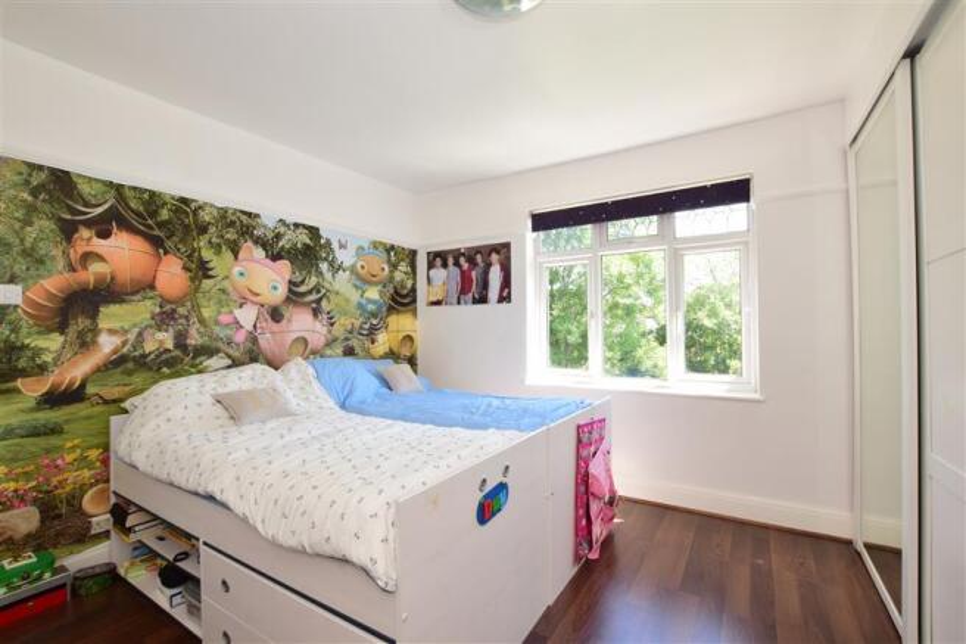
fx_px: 402
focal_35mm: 15
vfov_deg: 77.3
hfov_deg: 100.4
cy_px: 322
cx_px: 483
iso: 320
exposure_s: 1/13
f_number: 20
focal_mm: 10
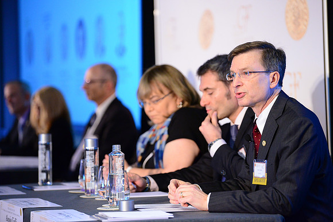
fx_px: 1249
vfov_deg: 10.2
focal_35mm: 135
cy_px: 111
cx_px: 166
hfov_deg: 15.2
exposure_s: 1/200
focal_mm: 135
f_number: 2.8
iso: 4000
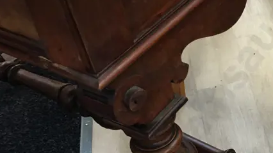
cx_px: 230
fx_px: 550
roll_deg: +9.0
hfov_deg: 27.2
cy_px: 84
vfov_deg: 15.9
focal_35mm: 76
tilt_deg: -38.8
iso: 80
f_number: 2.2
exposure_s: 1/17
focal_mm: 4.15
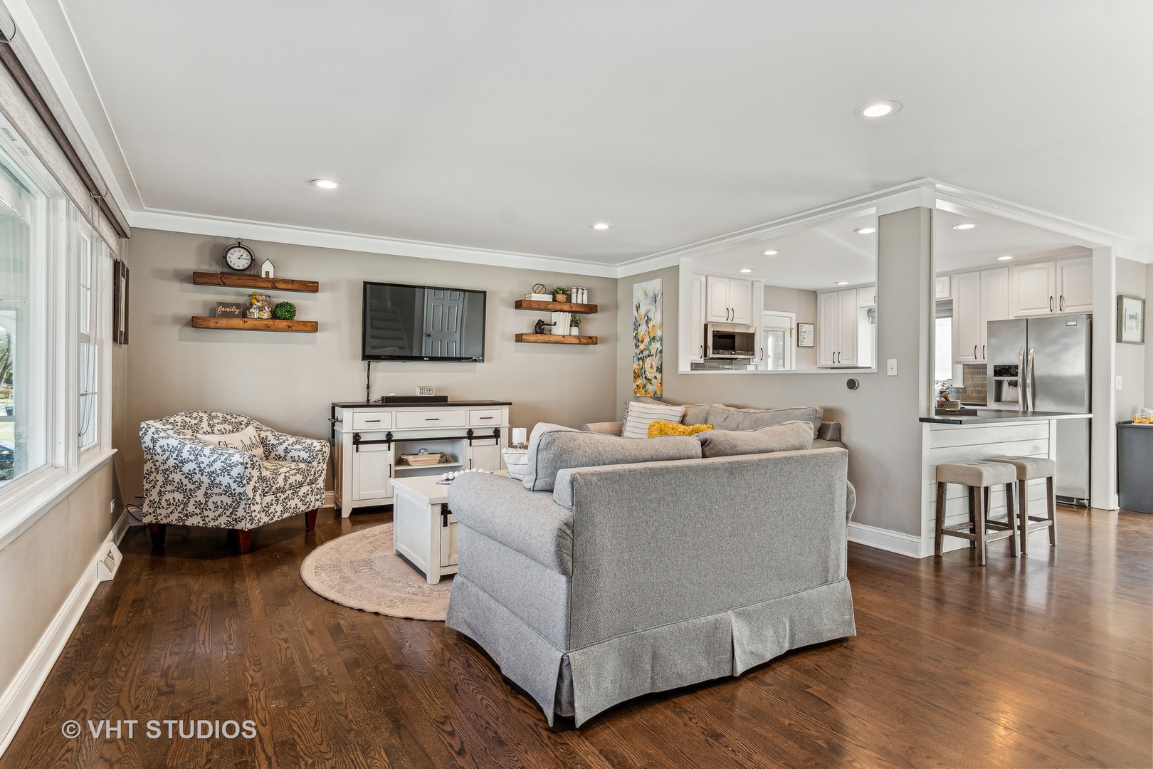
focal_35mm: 18
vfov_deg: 67.4
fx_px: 576
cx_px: 576
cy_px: 384
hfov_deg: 90.0
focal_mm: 12
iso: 250
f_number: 8
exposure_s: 1/5
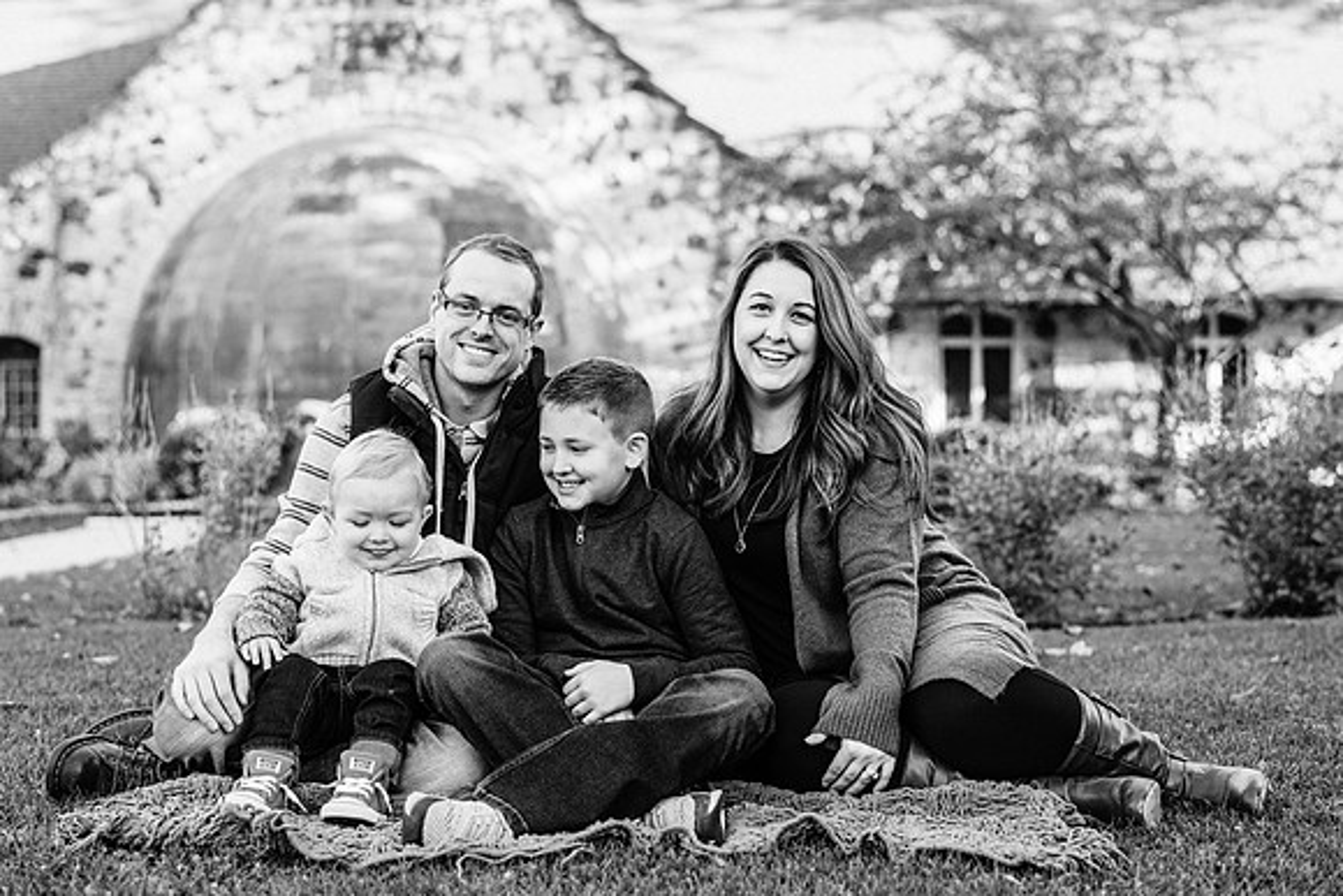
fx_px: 2164
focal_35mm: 58
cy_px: 448
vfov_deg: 23.4
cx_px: 672
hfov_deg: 34.5
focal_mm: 58
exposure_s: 1/800
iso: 400
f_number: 3.2
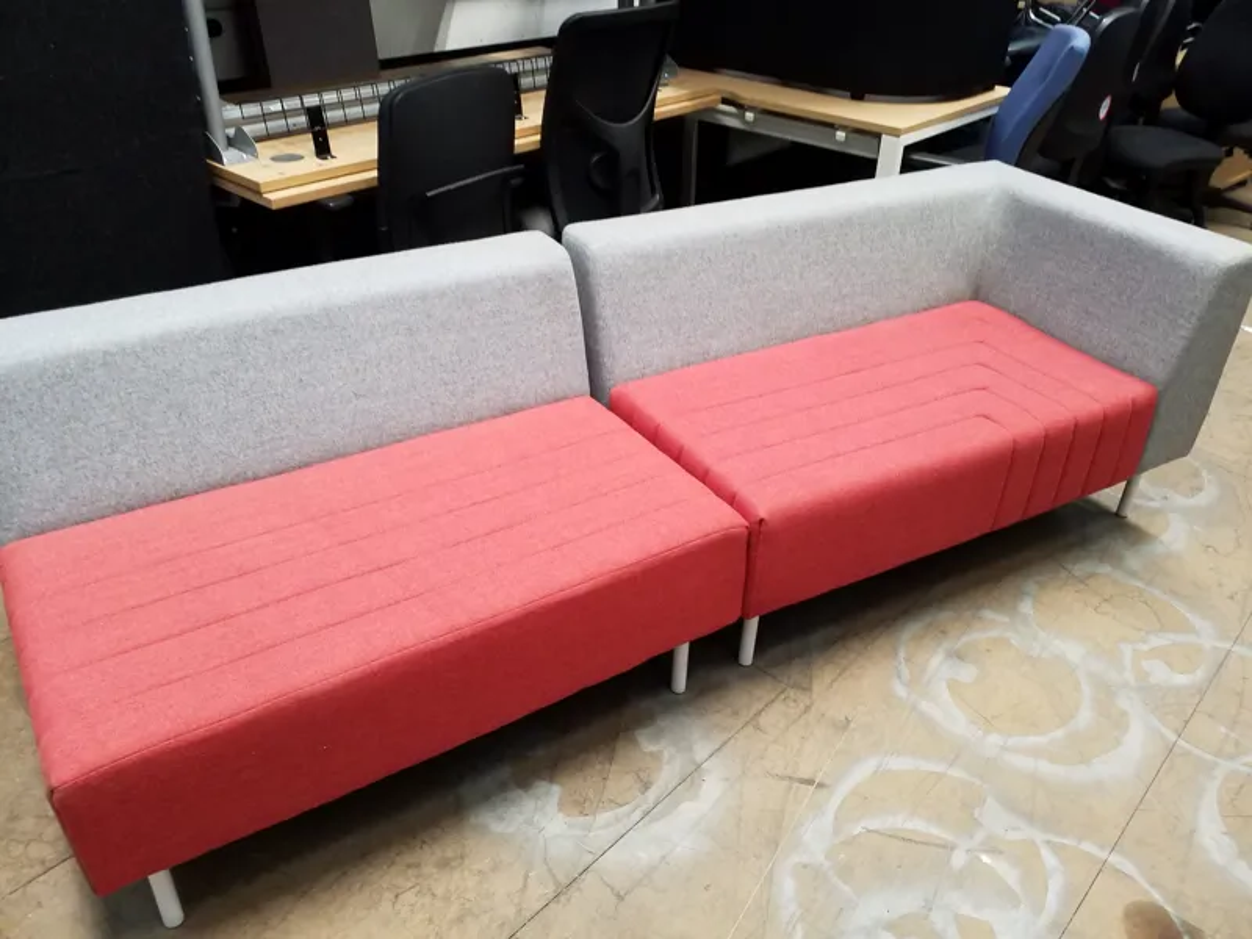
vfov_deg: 51.4
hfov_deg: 65.3
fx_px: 977
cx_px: 626
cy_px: 470
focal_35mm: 27
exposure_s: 1/50
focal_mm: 3.6
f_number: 1.9
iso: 100
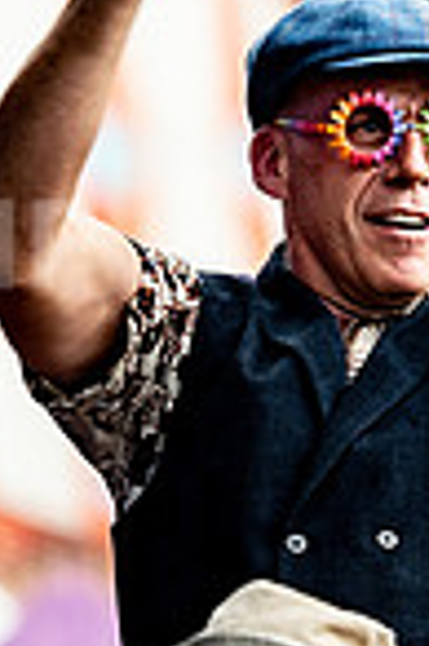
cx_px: 426
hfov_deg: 1.2
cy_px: 535
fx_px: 19815
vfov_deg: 1.9
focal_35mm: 1106
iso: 125
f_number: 4
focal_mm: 200
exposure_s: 1/500
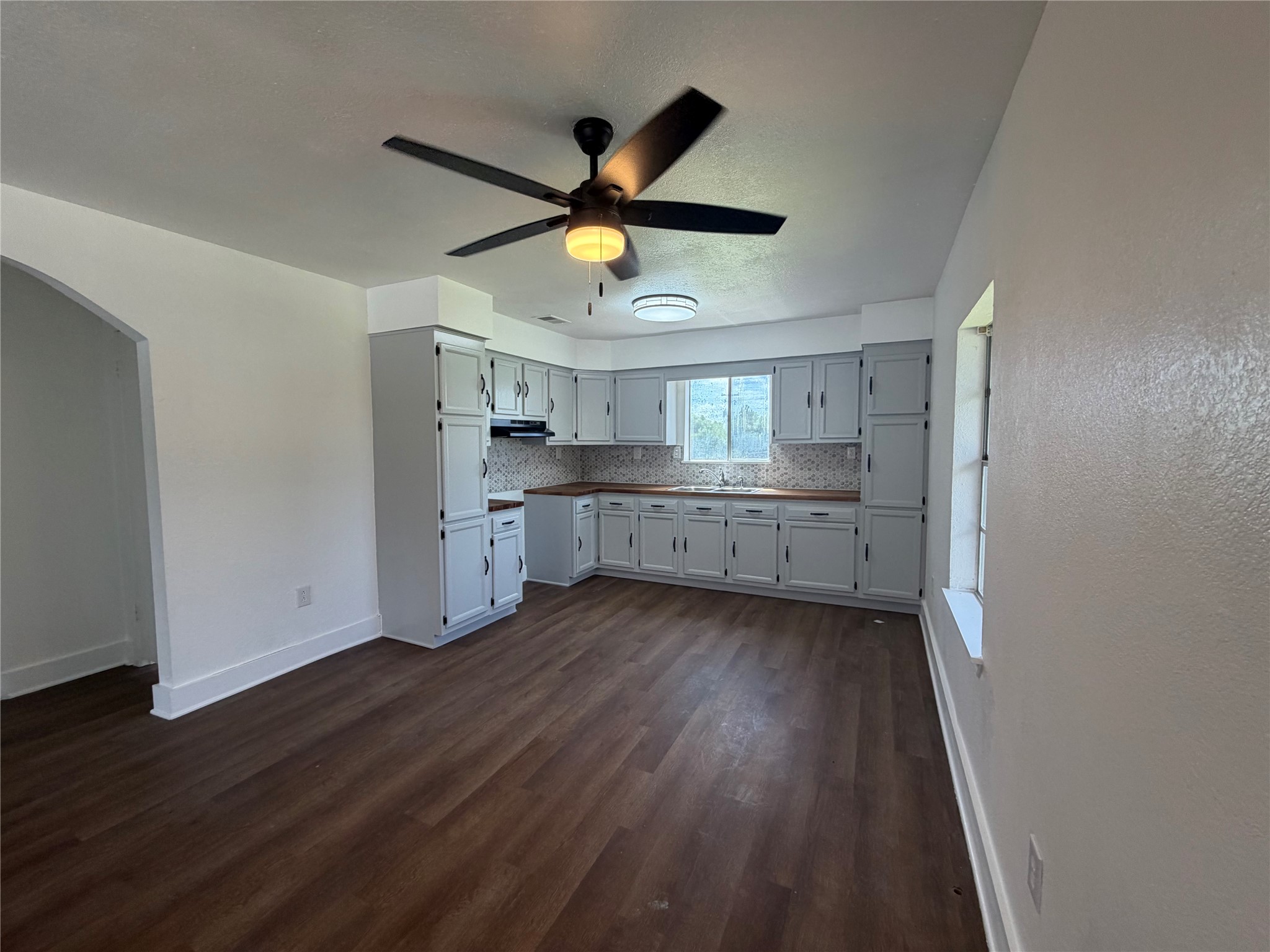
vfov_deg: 85.7
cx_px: 635
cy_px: 476
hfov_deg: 102.1
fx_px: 514
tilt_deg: -3.2
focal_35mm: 14
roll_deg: -0.3
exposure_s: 1/120
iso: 125
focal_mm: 2.22
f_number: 2.2
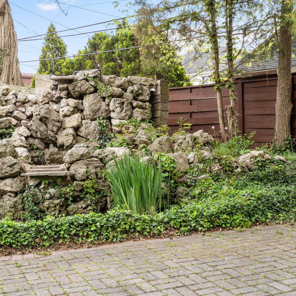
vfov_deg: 37.6
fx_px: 435
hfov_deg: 37.2
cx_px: 100
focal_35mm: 45
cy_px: 149
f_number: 10
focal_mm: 35
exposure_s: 1/30
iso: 320
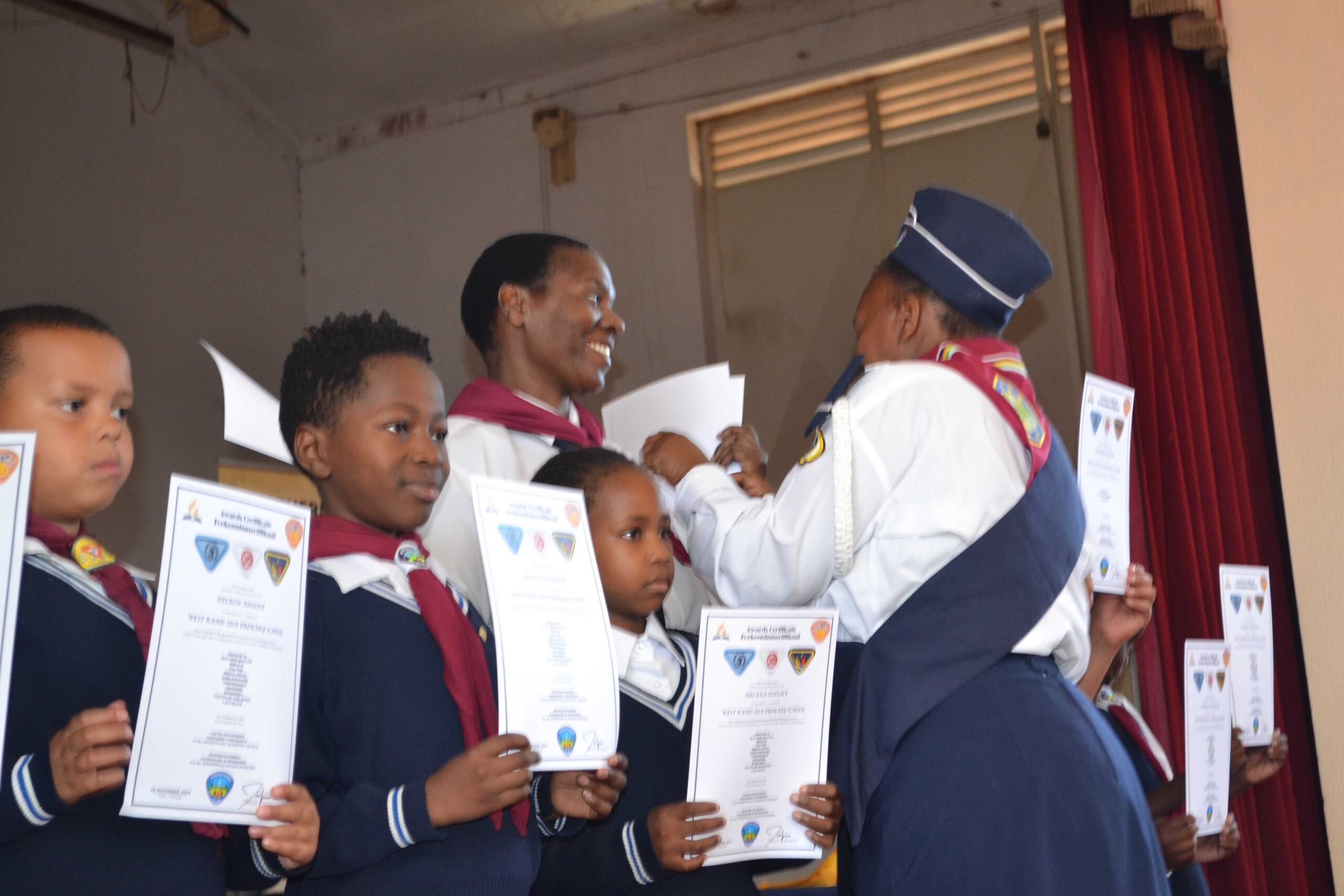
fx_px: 2520
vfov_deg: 20.2
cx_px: 672
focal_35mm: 68
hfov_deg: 29.9
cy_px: 448
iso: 1000
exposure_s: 1/60
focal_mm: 45
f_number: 5.3
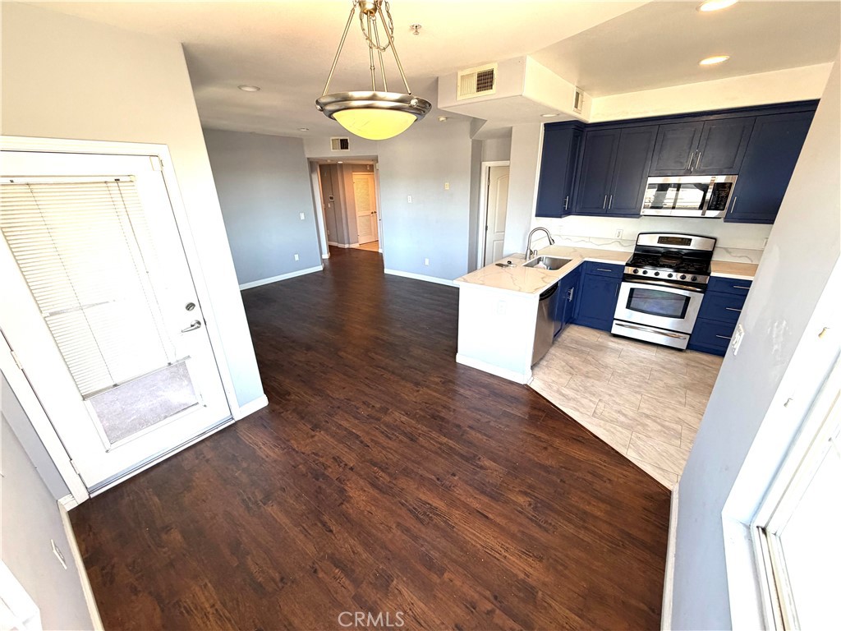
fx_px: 340
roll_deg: +1.7
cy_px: 316
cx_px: 420
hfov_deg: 102.1
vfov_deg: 85.7
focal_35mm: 14
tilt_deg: -22.0
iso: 160
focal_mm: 2.22
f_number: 2.2
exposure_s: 1/111
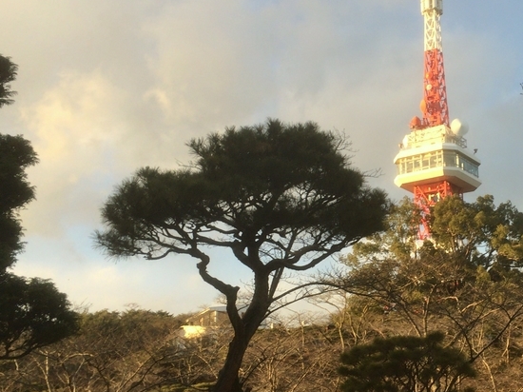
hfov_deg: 34.3
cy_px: 214
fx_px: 816
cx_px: 430
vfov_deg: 27.0
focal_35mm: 54
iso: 32
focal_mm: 4.15
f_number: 2.2
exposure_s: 1/334
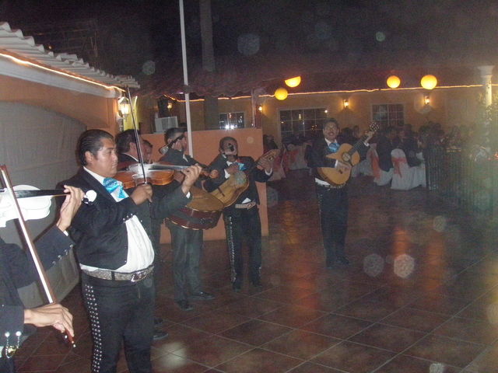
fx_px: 547
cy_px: 186
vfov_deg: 37.7
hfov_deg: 49.0
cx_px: 249
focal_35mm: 38
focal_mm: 6.7
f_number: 3.5
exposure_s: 1/30
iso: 800
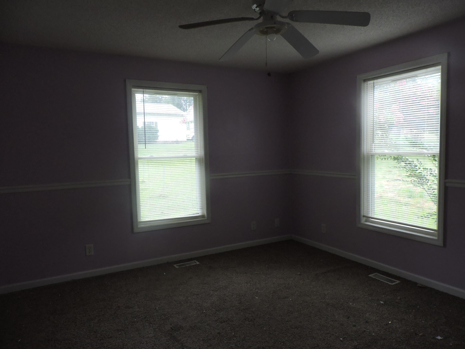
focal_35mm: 24
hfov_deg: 71.6
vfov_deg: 56.8
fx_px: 322
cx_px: 232
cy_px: 174
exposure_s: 1/30
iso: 400
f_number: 3
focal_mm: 4.3
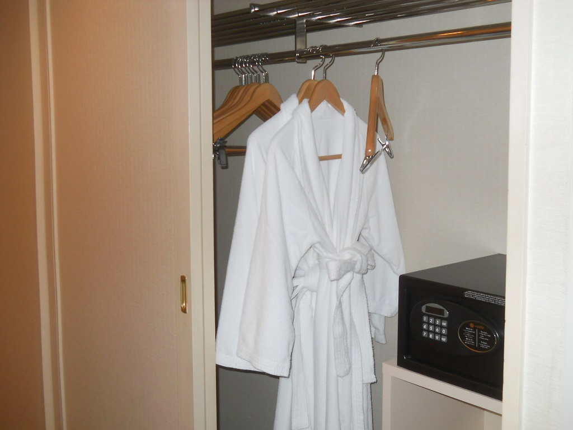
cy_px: 215
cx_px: 286
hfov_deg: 45.8
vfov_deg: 35.1
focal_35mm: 41
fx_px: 679
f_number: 3.1
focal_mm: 6.72
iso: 200
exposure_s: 1/30
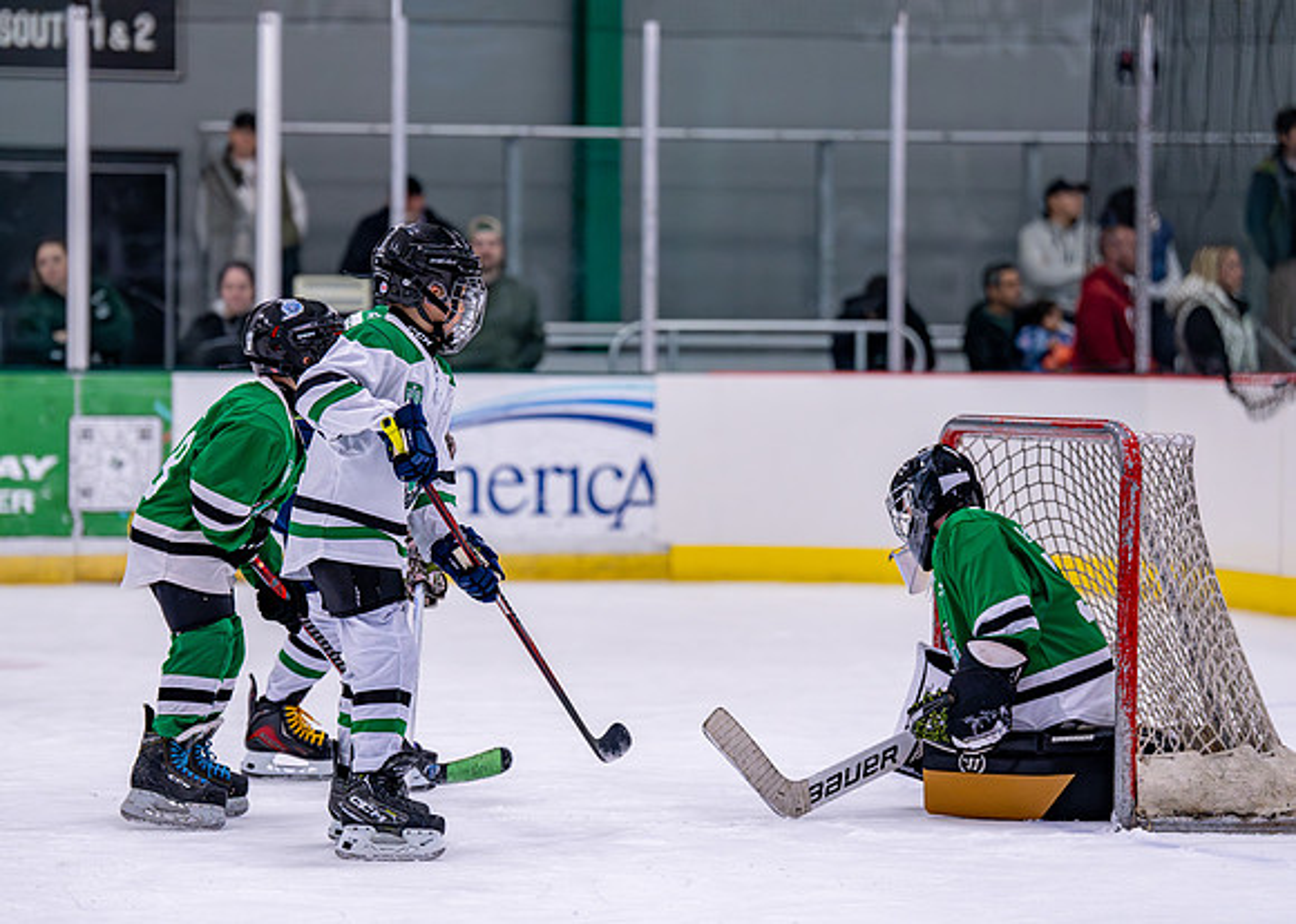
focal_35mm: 150
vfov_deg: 9.6
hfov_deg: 13.4
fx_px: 5530
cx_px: 518
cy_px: 425
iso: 2500
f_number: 2.8
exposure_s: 1/1250
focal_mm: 126
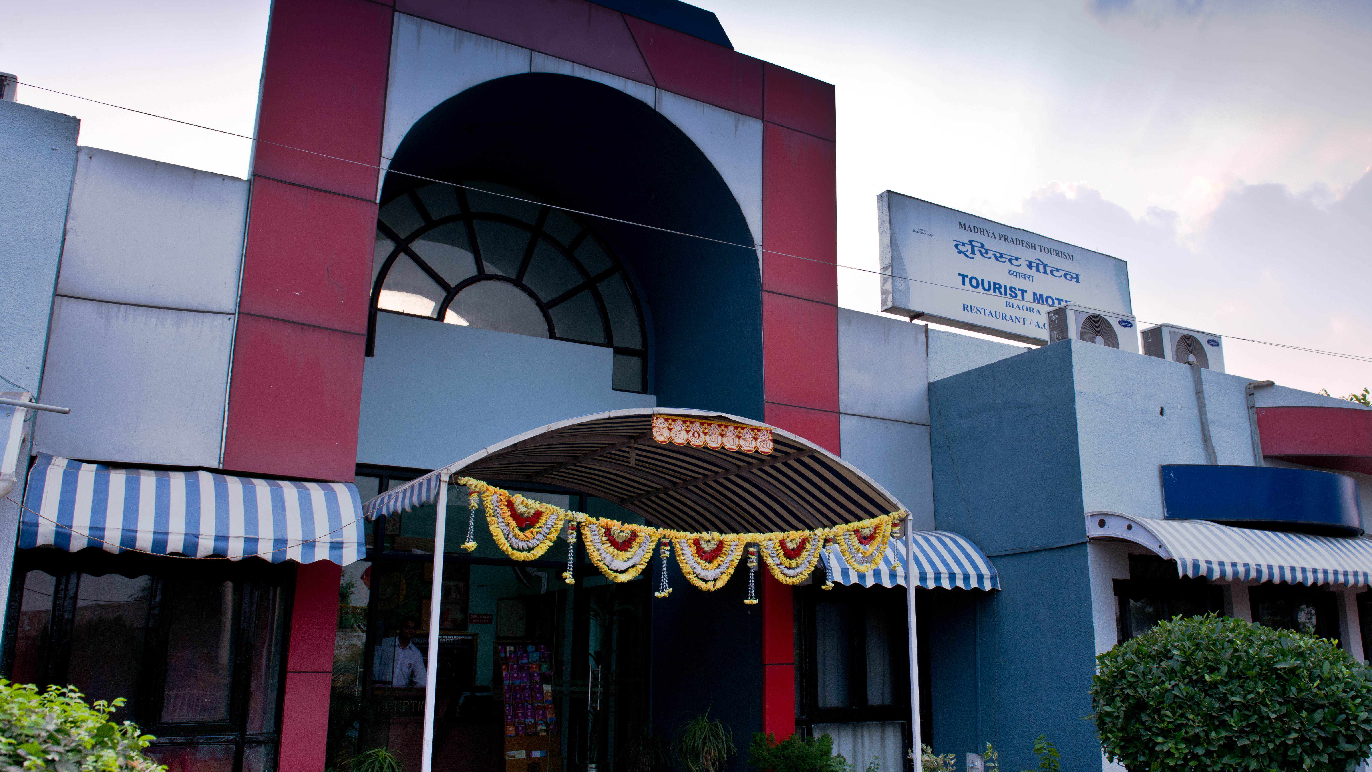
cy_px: 394
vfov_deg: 38.9
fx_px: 1091
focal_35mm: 30
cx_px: 782
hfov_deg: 64.0
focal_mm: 24
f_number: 8
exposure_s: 1/125
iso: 360
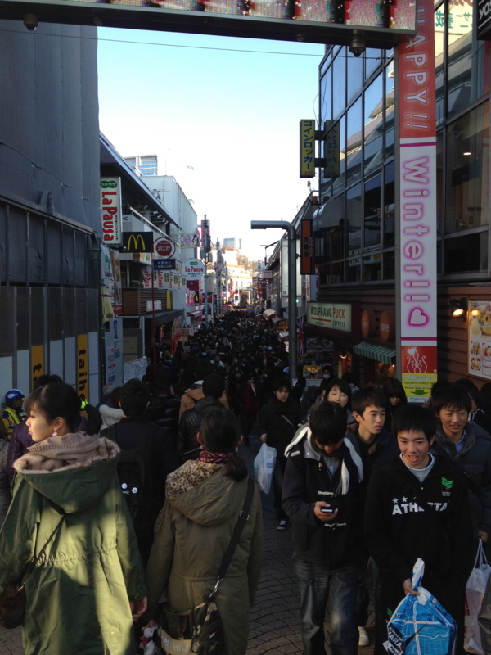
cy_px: 328
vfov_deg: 52.6
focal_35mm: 35
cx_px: 246
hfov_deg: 40.7
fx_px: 662
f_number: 2.4
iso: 50
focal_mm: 4.28
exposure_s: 1/373
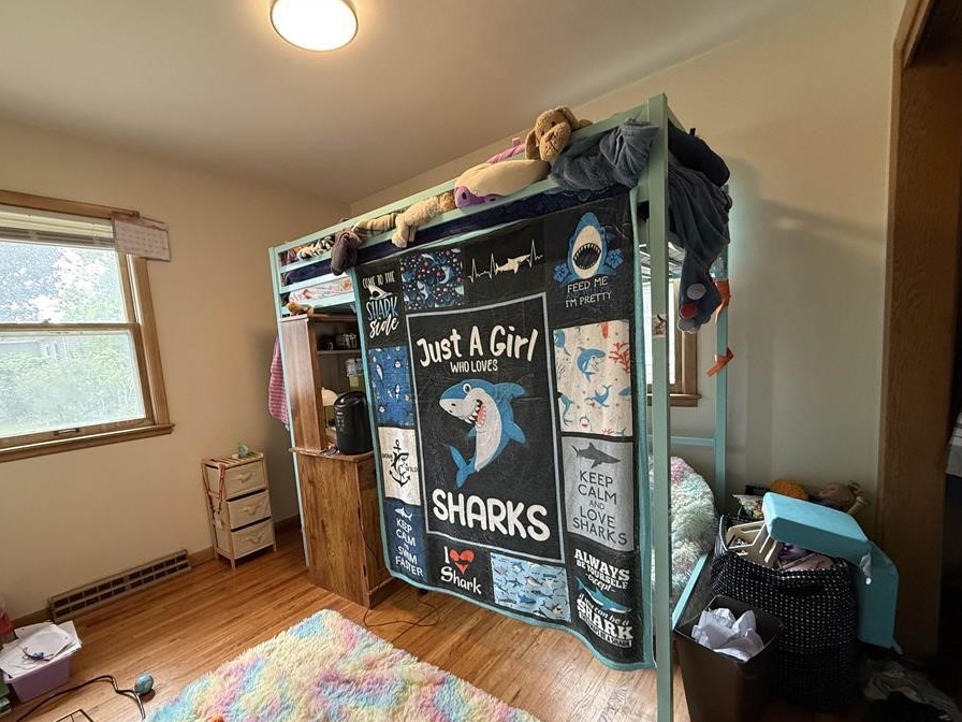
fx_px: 445
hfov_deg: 94.3
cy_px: 403
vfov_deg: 77.8
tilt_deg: -5.7
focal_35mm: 16
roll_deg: +4.1
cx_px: 444
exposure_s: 1/60
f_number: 2.2
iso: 320
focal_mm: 2.22
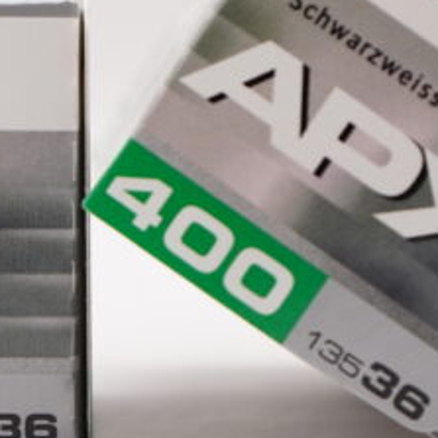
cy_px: -13
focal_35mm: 215
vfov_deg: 8.1
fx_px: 3078
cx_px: -22
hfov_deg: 8.1
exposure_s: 1/250
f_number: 5.6
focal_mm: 55
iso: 500
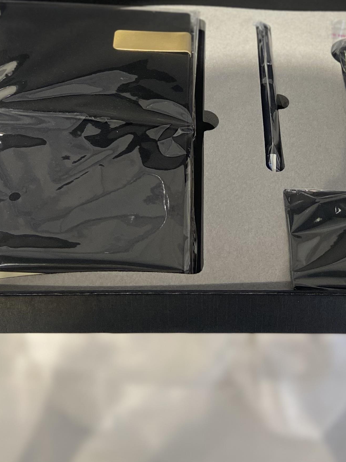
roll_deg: +0.5
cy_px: -34
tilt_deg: -33.6
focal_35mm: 60
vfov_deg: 29.3
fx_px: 800
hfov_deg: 24.3
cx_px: 221
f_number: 1.8
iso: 125
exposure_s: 1/100
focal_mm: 4.25
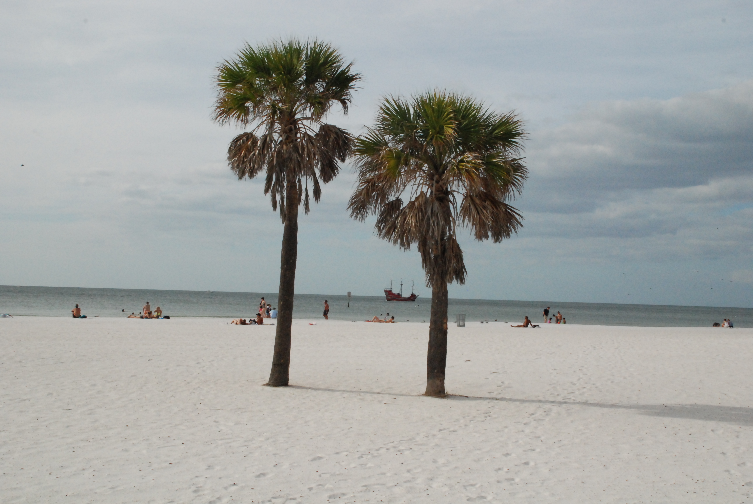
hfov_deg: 42.3
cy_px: 252
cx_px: 376
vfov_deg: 29.0
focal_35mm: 46
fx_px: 974
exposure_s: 1/1000
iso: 1600
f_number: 16
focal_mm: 31
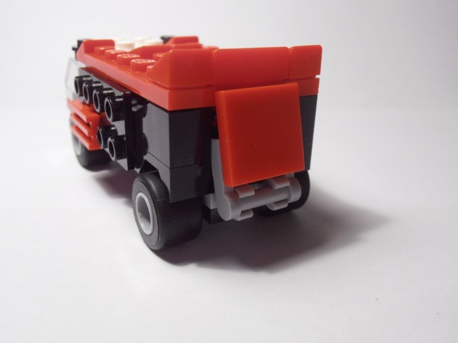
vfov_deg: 38.7
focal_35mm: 37
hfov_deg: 50.1
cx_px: 229
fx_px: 490
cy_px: 172
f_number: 3.9
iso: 100
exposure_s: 1/40
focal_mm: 6.61
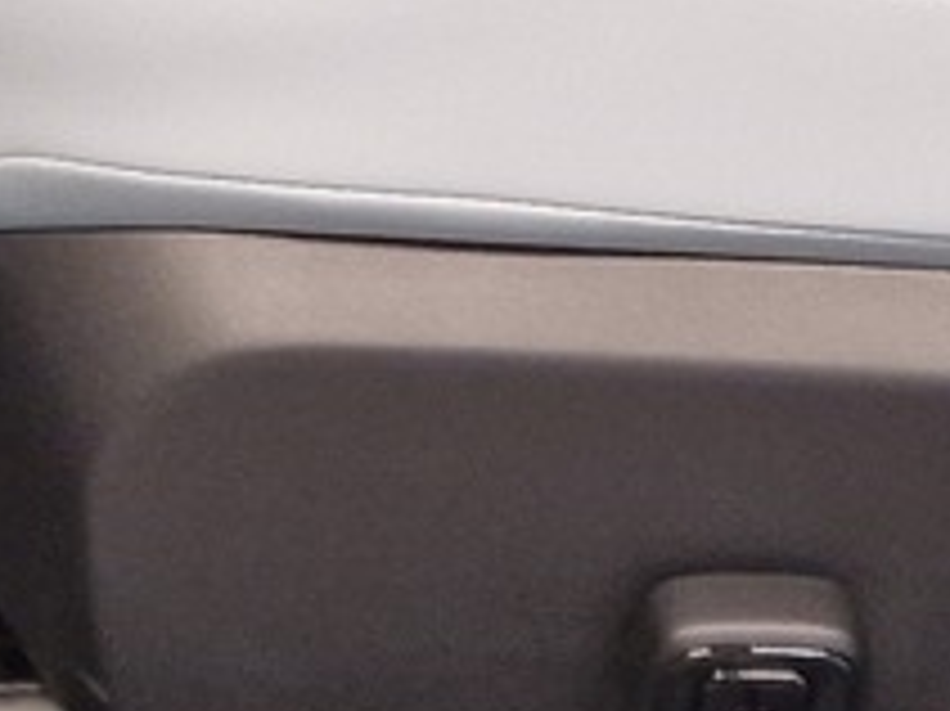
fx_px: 4306
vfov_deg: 7.8
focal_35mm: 157
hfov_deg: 12.5
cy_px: -1620
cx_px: 171
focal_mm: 5.4
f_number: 1.8
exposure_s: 1/100
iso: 50
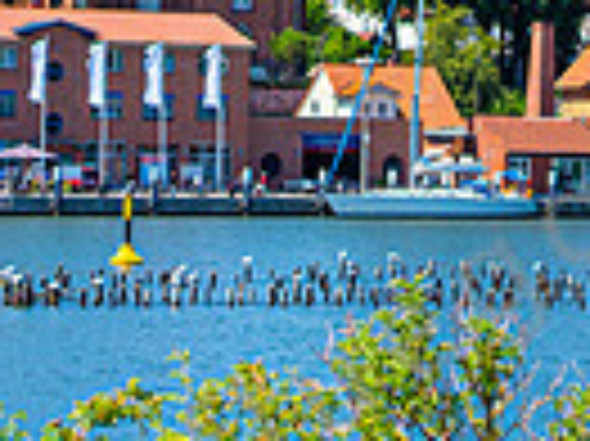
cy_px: 43
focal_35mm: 221
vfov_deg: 6.7
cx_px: 824
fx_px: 3763
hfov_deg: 8.8
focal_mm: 35
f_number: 2
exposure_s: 1/4000
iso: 100
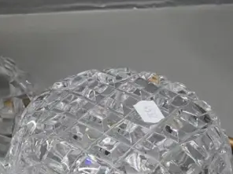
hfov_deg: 9.9
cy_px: 25
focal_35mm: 194
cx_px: -98
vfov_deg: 7.6
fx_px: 1306
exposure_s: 1/160
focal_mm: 28
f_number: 4.7
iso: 1600
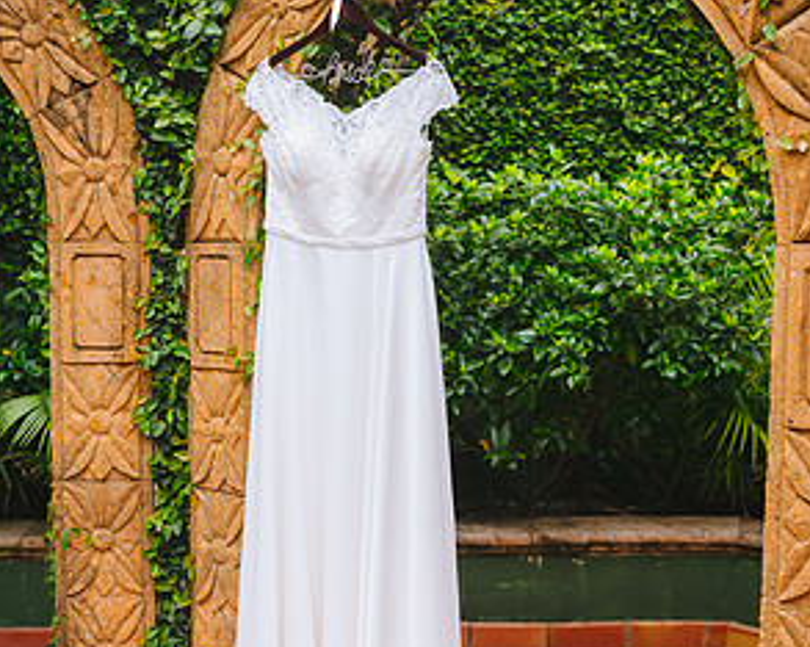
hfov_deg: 38.1
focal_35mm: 49
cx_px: 411
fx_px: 1174
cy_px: 354
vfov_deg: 30.8
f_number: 2.8
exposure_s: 1/320
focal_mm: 34
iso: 125
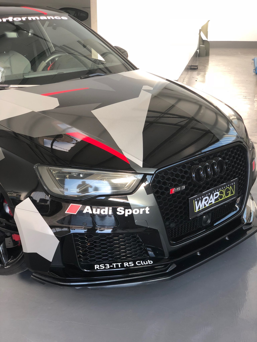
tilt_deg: -18.9
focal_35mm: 52
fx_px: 515
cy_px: 171
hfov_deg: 28.0
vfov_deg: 36.8
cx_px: 128
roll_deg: +1.0
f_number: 2.4
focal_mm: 6
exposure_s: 1/120
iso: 32
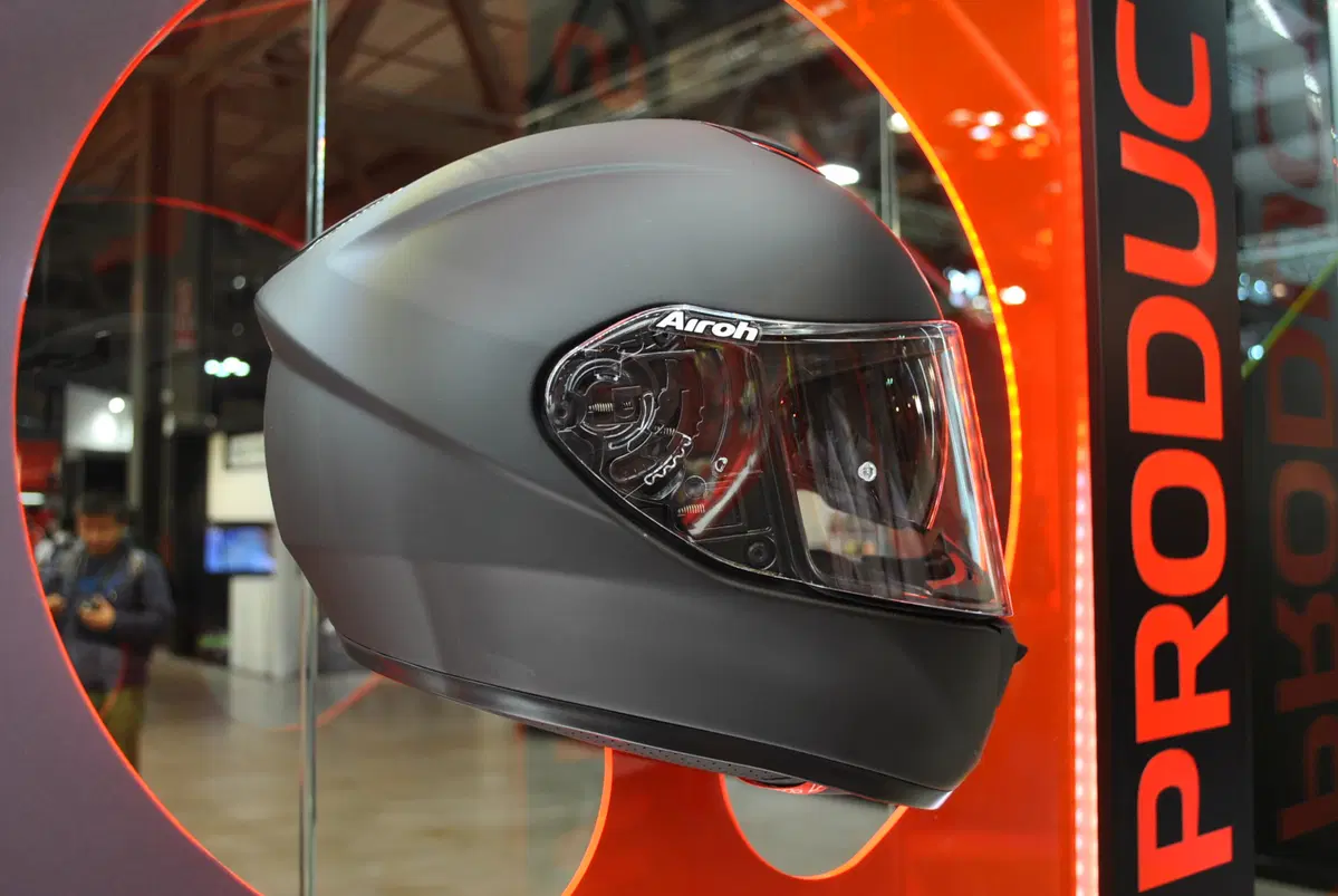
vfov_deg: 37.0
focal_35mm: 36
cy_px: 448
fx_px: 1340
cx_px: 669
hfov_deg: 53.1
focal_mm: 24
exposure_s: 1/40
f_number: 4
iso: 200
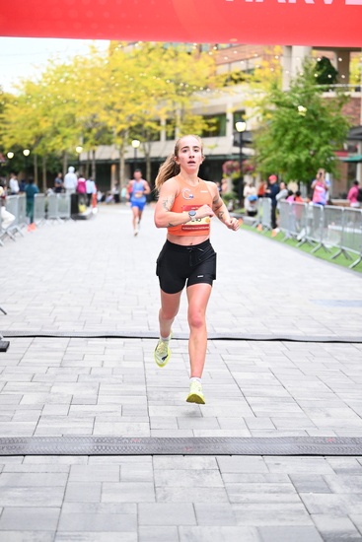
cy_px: 271
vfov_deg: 28.8
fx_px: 1055
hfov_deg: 19.5
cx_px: 181
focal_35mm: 70
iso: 1600
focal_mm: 70
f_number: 2.8
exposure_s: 1/800
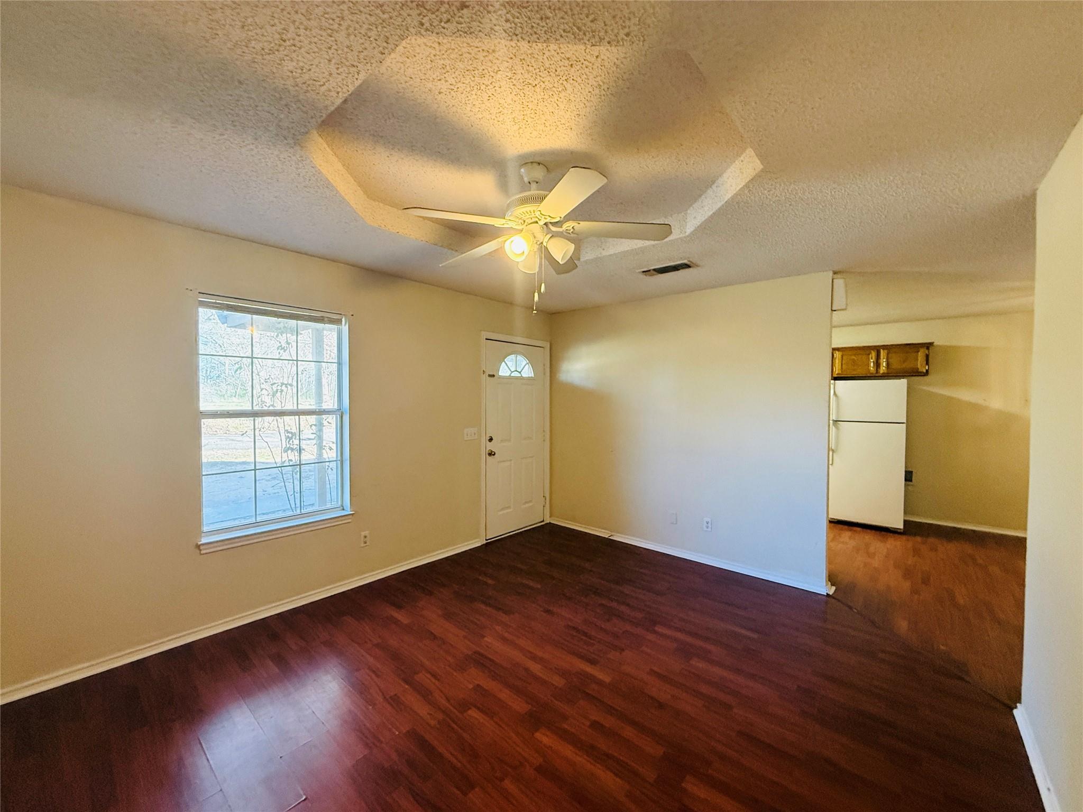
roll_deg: -0.1
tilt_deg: -1.1
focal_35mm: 14
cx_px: 542
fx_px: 438
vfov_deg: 85.7
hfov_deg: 102.1
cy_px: 406
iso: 500
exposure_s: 1/120
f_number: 2.2
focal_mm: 2.22
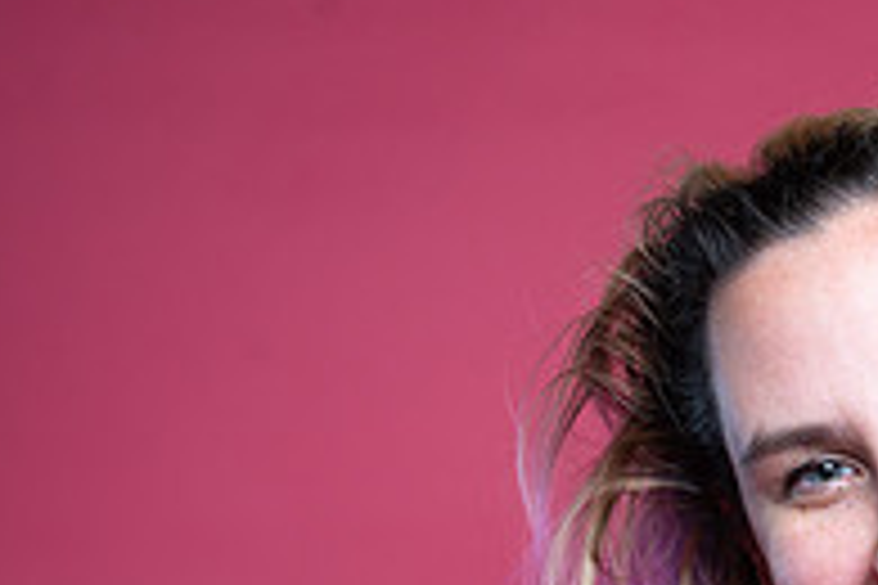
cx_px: 1090
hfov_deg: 18.5
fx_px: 2536
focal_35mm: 104
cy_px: 835
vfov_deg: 12.6
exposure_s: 1/160
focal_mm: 35
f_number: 8
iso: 100
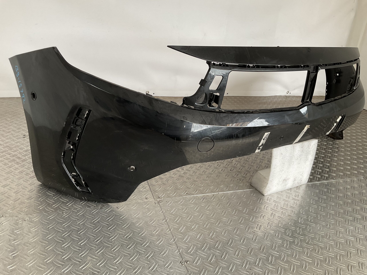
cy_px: 138
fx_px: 307
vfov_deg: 48.2
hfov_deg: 61.7
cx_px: 184
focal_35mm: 29
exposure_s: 1/50
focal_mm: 3
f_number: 1.8
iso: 40
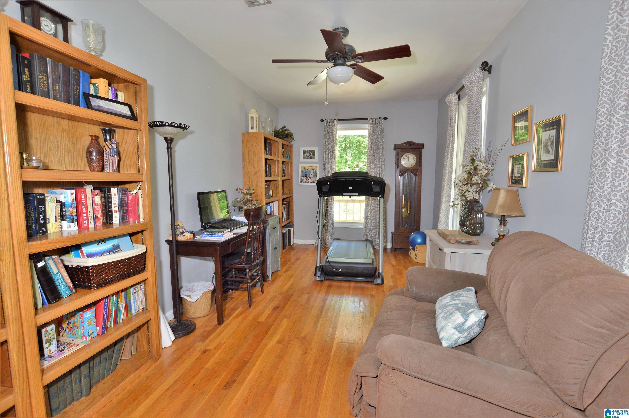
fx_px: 262
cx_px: 314
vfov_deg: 77.2
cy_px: 209
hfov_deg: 100.4
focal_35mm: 15
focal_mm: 10
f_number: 5.6
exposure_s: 1/60
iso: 400
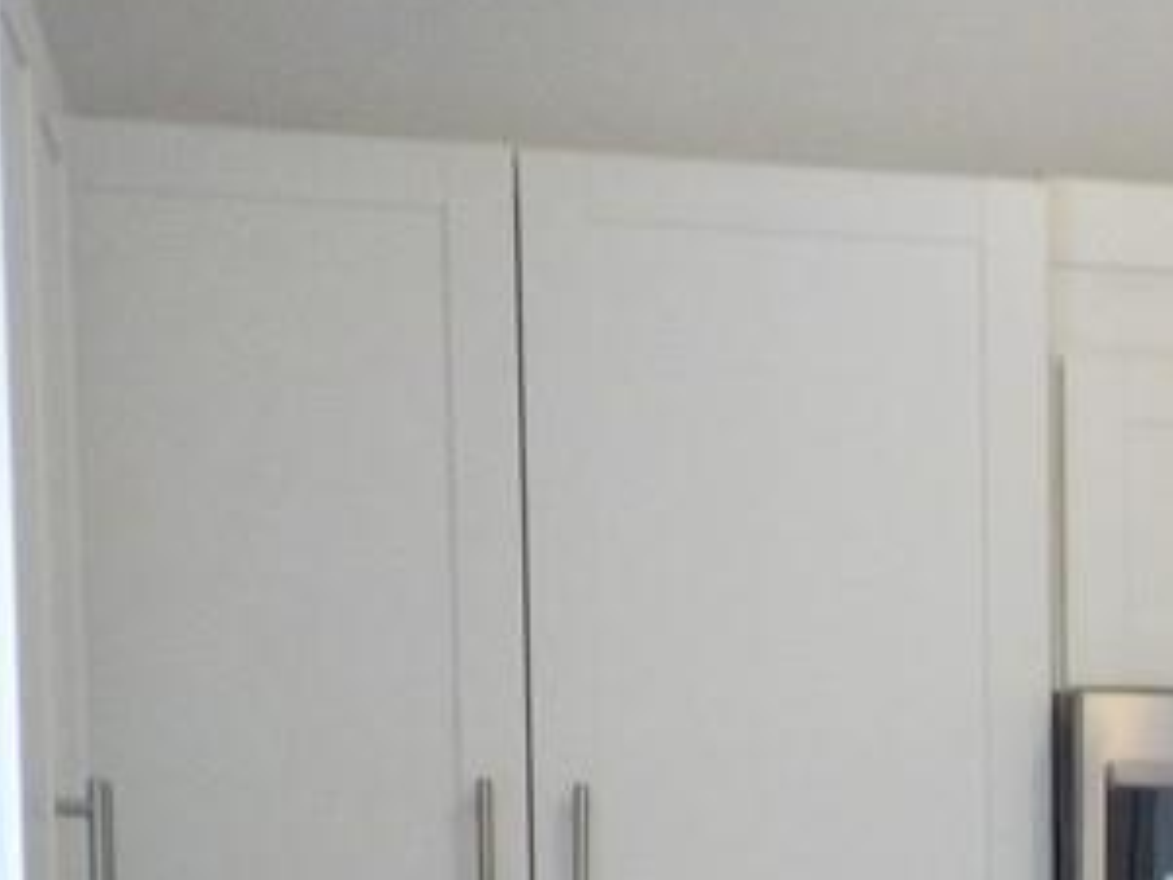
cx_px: 1590
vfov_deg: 13.9
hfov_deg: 17.8
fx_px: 3458
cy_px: 1195
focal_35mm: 102
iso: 360
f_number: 3.3
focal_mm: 4.1
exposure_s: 1/30
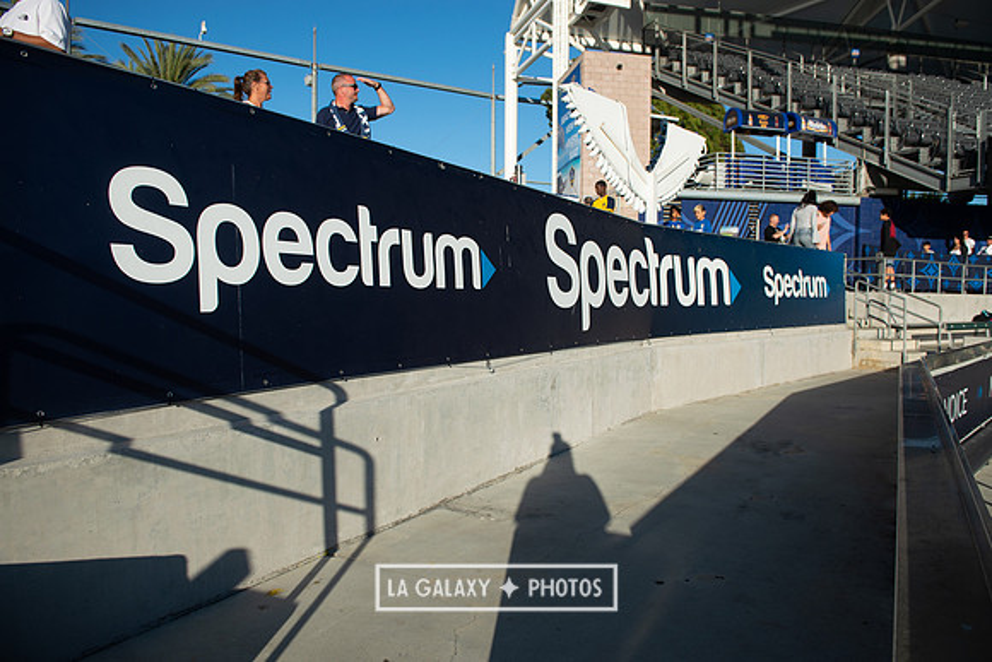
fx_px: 661
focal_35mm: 24
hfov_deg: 73.7
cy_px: 331
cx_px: 496
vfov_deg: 53.2
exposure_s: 1/2000
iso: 200
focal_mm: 24
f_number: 4.5
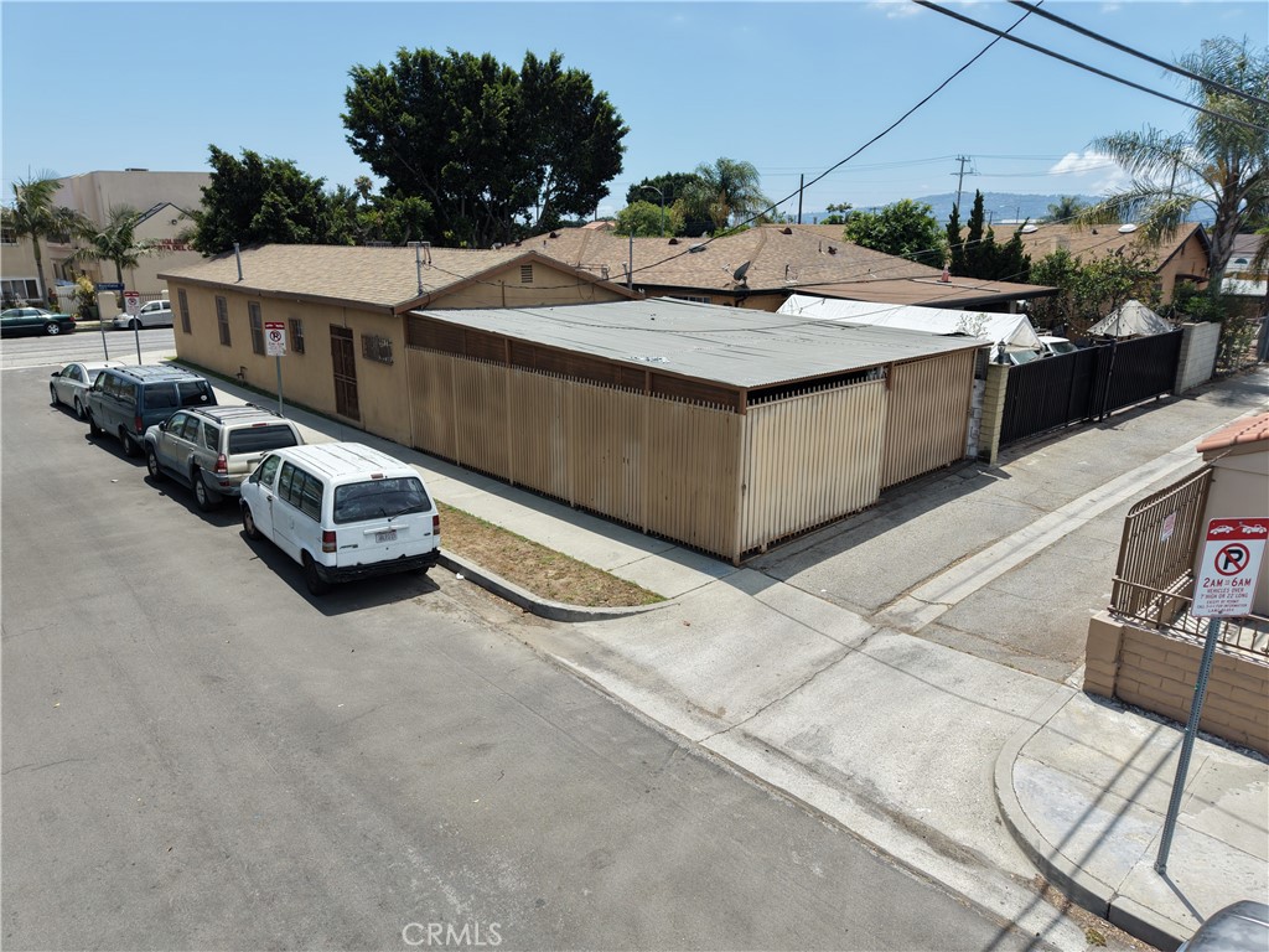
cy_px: 476
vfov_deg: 56.8
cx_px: 634
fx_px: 880
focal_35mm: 24
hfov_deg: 71.6
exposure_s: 1/6000
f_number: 1.8
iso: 200
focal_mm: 8.67
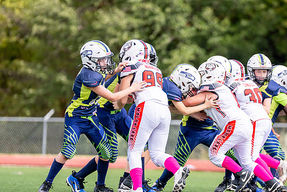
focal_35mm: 399
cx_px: 217
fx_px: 3183
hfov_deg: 5.2
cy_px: 120
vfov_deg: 3.5
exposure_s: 1/3200
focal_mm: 200
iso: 250
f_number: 2.8
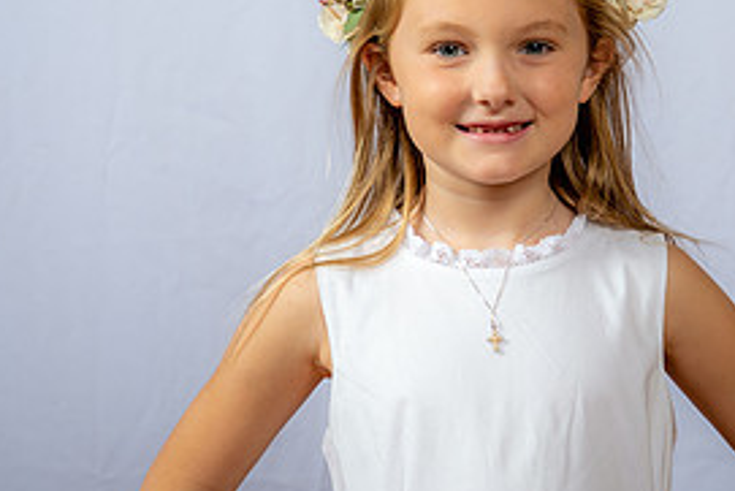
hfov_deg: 14.7
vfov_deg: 9.9
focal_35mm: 139
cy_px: 274
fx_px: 2839
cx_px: 510
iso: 250
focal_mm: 65
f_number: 6.3
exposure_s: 1/200
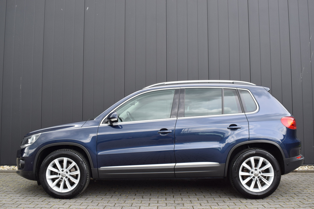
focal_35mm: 34
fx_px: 301
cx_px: 157
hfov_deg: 55.1
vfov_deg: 38.4
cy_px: 104
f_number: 7.1
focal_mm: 23
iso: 400
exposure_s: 1/200
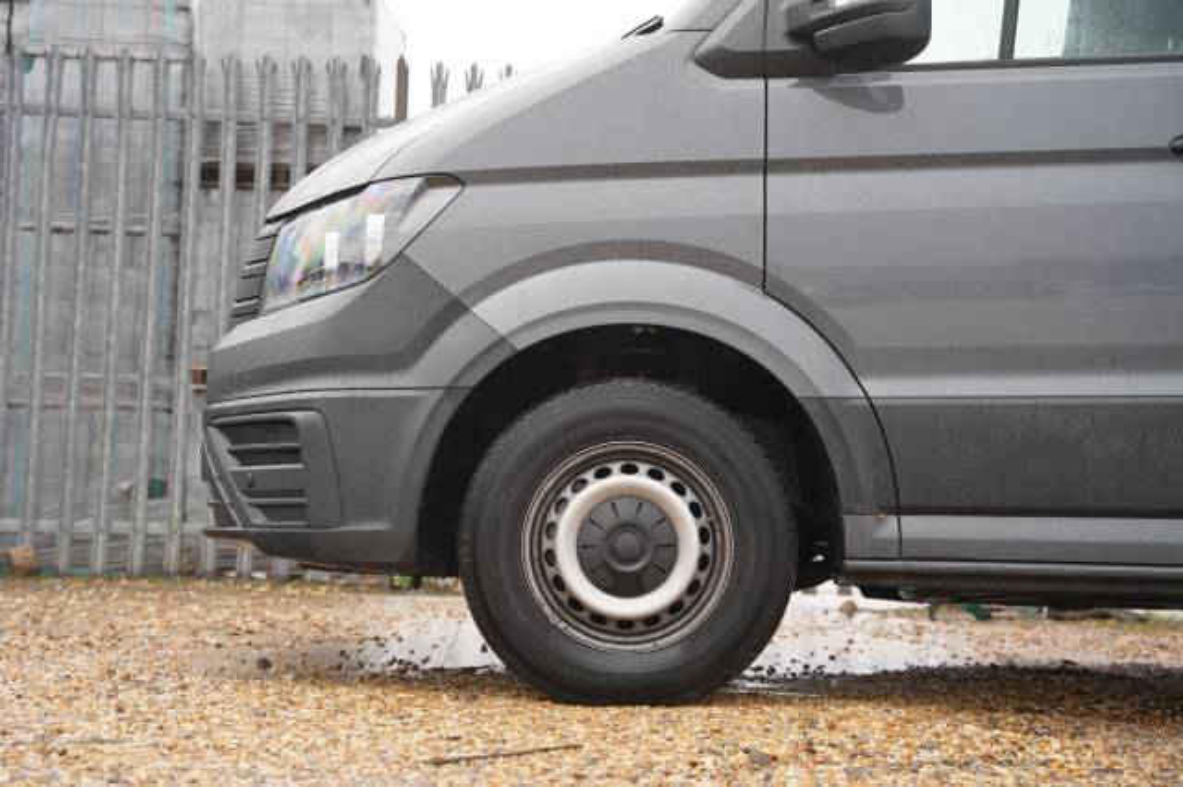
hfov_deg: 33.8
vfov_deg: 22.9
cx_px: 592
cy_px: 394
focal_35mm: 59
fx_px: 1944
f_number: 4
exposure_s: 1/160
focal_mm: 59.2
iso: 250
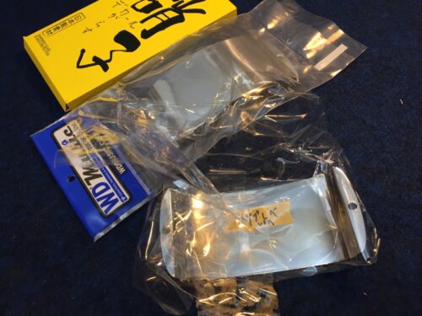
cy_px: 158
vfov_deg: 48.2
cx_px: 211
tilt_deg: -60.4
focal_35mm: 29
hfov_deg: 61.7
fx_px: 354
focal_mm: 4.15
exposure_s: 1/33
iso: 32
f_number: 2.2
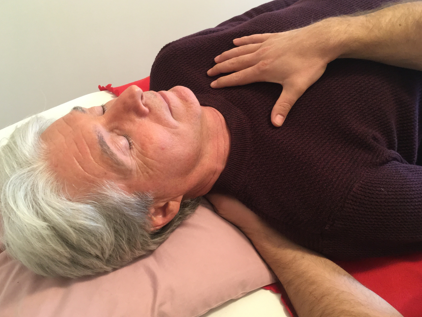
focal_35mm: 30
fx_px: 366
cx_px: 211
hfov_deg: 60.0
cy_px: 155
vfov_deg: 46.8
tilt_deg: -50.5
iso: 200
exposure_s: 1/17
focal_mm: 4.15
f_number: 2.2
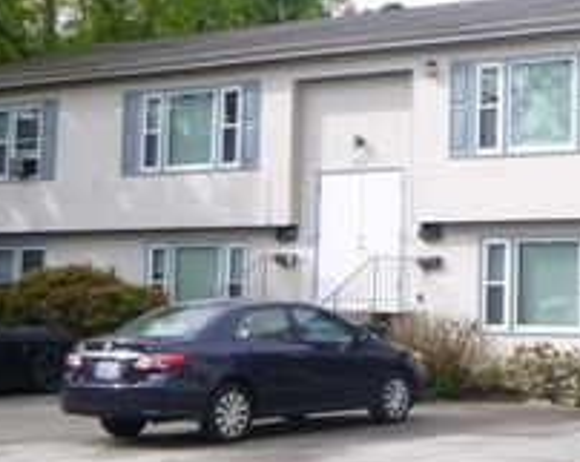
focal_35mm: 92
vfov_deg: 16.7
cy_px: 168
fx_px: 1577
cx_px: 534
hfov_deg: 20.4
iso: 100
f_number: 4.5
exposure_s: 1/200
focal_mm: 6.8
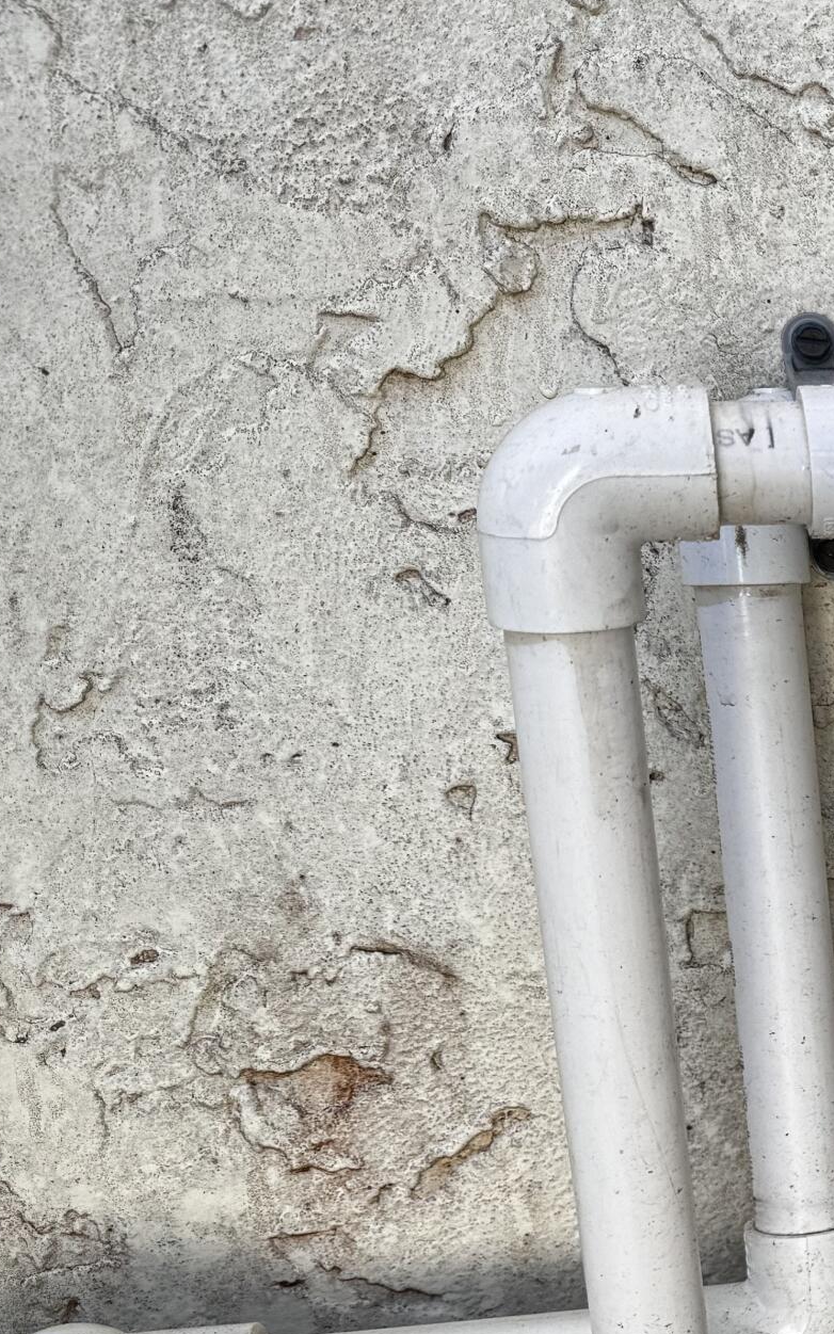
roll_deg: -1.7
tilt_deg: -20.6
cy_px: 987
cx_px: 1447
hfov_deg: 17.7
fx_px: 2218
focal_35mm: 61
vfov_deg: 32.9
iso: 80
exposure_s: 1/792
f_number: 1.78
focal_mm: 6.86
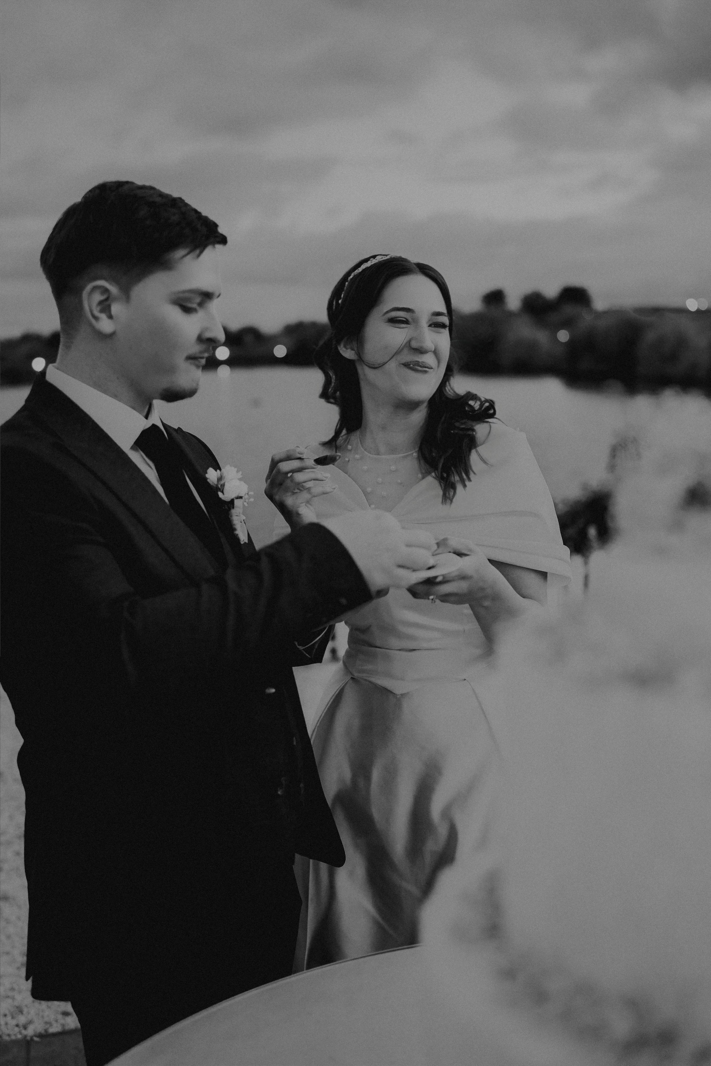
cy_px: 533
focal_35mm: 35
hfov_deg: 37.9
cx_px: 356
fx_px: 1037
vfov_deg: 54.4
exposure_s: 1/200
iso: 2000
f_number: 1.8
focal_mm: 35
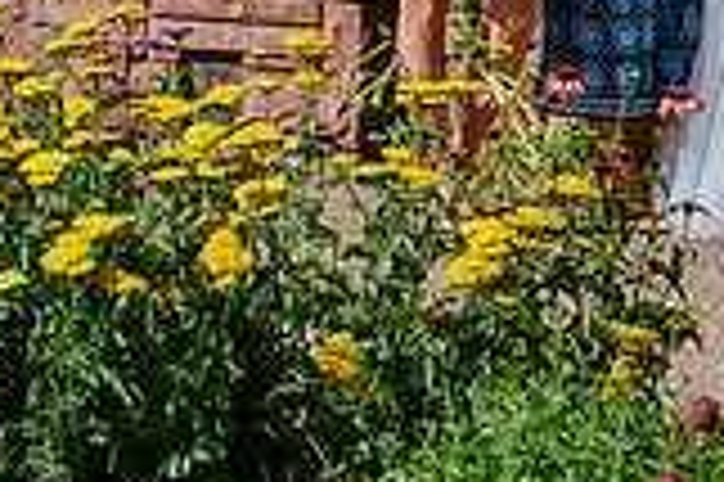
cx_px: 1094
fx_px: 5123
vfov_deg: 5.3
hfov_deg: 7.9
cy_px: -171
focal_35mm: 255
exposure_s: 1/800
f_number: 10
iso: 400
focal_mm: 70
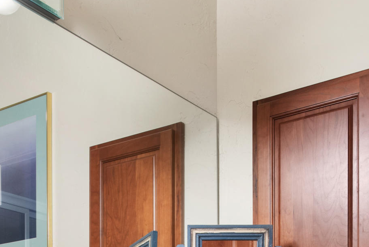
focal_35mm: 66
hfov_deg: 30.4
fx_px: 677
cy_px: 376
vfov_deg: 18.2
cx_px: 147
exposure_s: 1
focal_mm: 20
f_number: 6.3
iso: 320
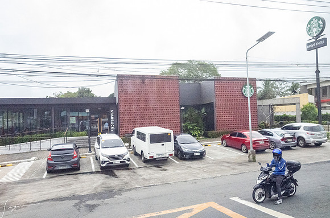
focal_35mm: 28
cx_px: 173
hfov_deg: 65.3
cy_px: 114
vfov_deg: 45.9
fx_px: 257
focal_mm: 24
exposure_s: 1/1000
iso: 25600
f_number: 8
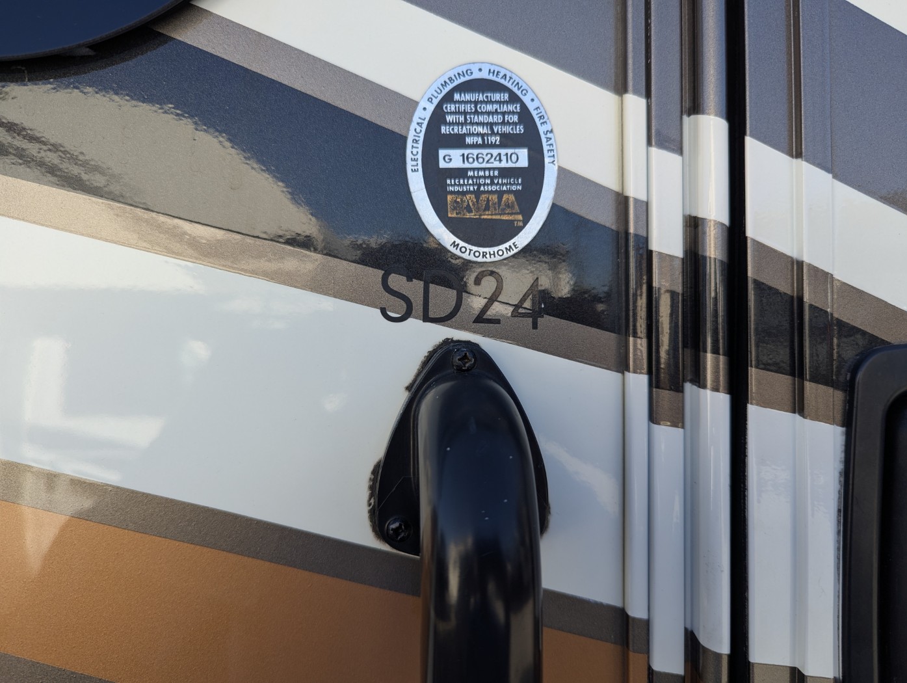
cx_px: 454
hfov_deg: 71.5
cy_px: 342
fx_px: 630
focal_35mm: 24
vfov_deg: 56.9
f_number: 1.85
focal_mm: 6.81
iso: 42
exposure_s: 1/505
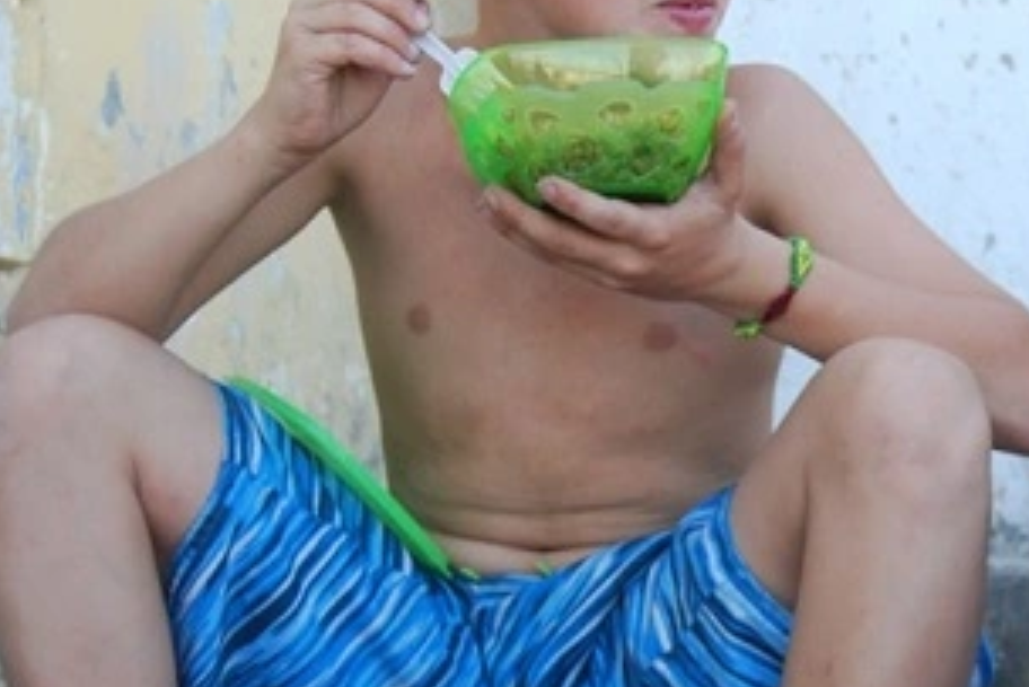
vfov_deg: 10.9
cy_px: 469
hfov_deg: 16.0
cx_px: 938
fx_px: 3603
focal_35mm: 126
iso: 200
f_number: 5
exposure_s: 1/100
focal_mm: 34
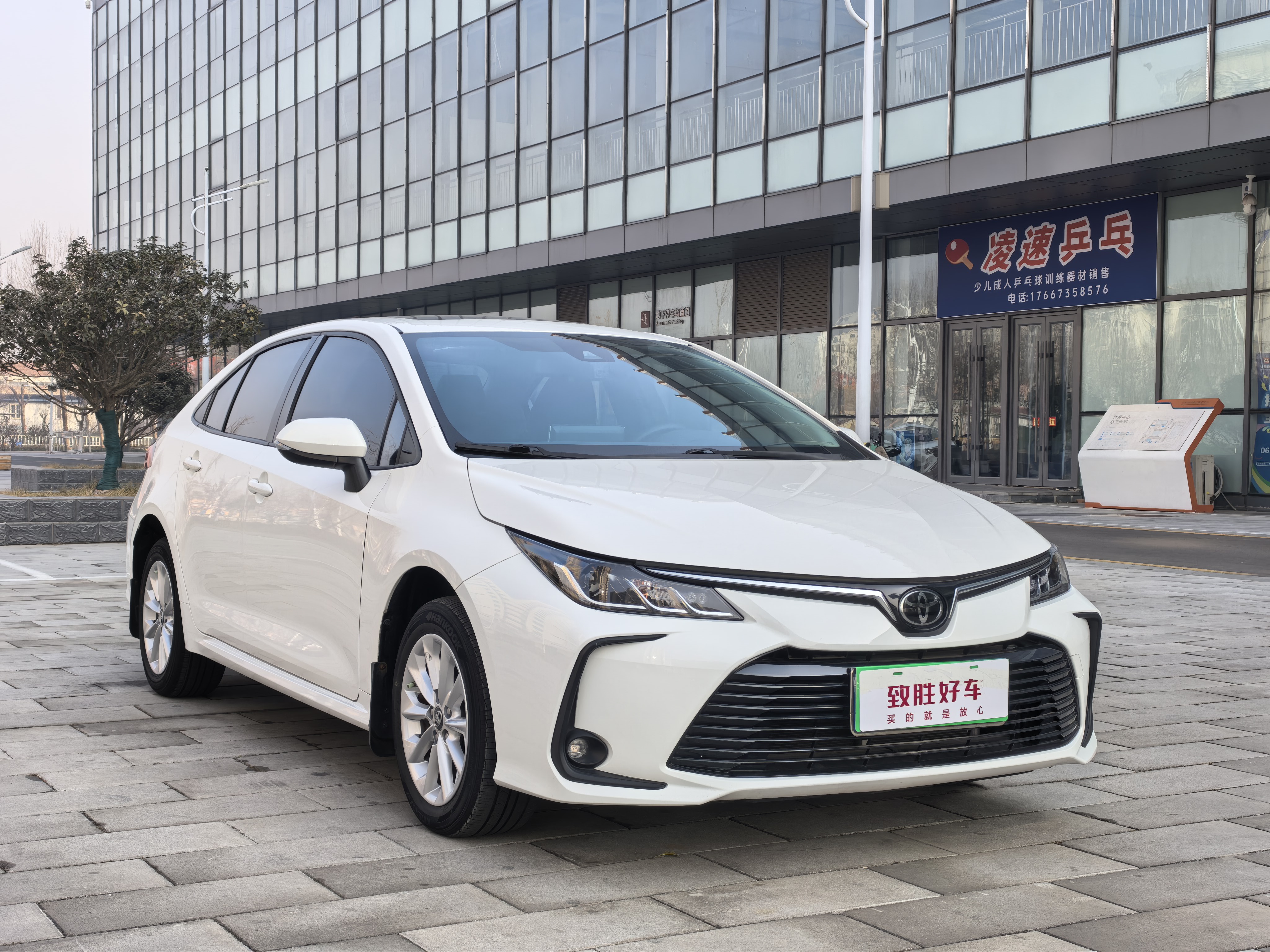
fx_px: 1761
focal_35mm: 48
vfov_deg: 30.3
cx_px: 635
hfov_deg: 39.7
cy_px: 476
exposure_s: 1/584
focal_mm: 5.75
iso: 50
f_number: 2
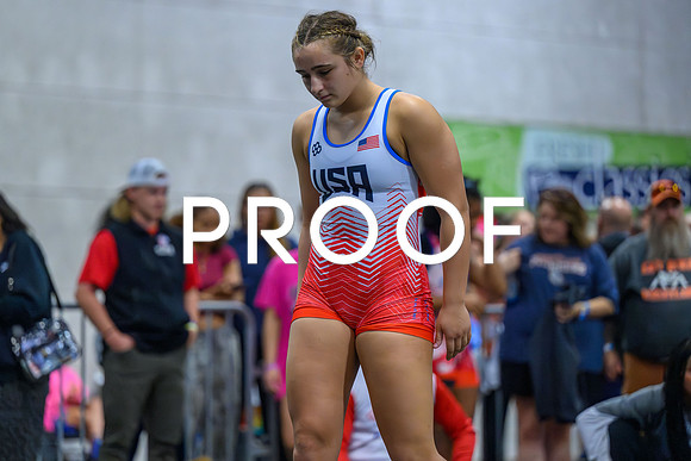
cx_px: 319
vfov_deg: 8.0
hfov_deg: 11.9
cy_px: 212
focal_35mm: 172
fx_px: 3304
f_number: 2.8
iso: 11400
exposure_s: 1/800
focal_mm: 155
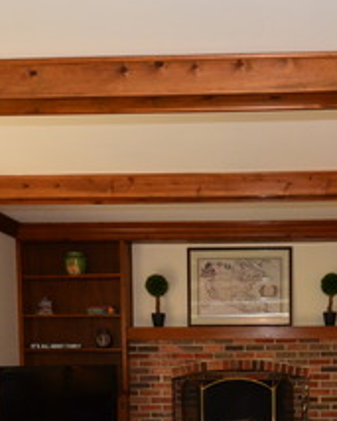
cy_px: 390
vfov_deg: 40.1
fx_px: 524
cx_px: 262
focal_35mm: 42
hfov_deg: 34.7
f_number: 8
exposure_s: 1/60
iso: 800
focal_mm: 10
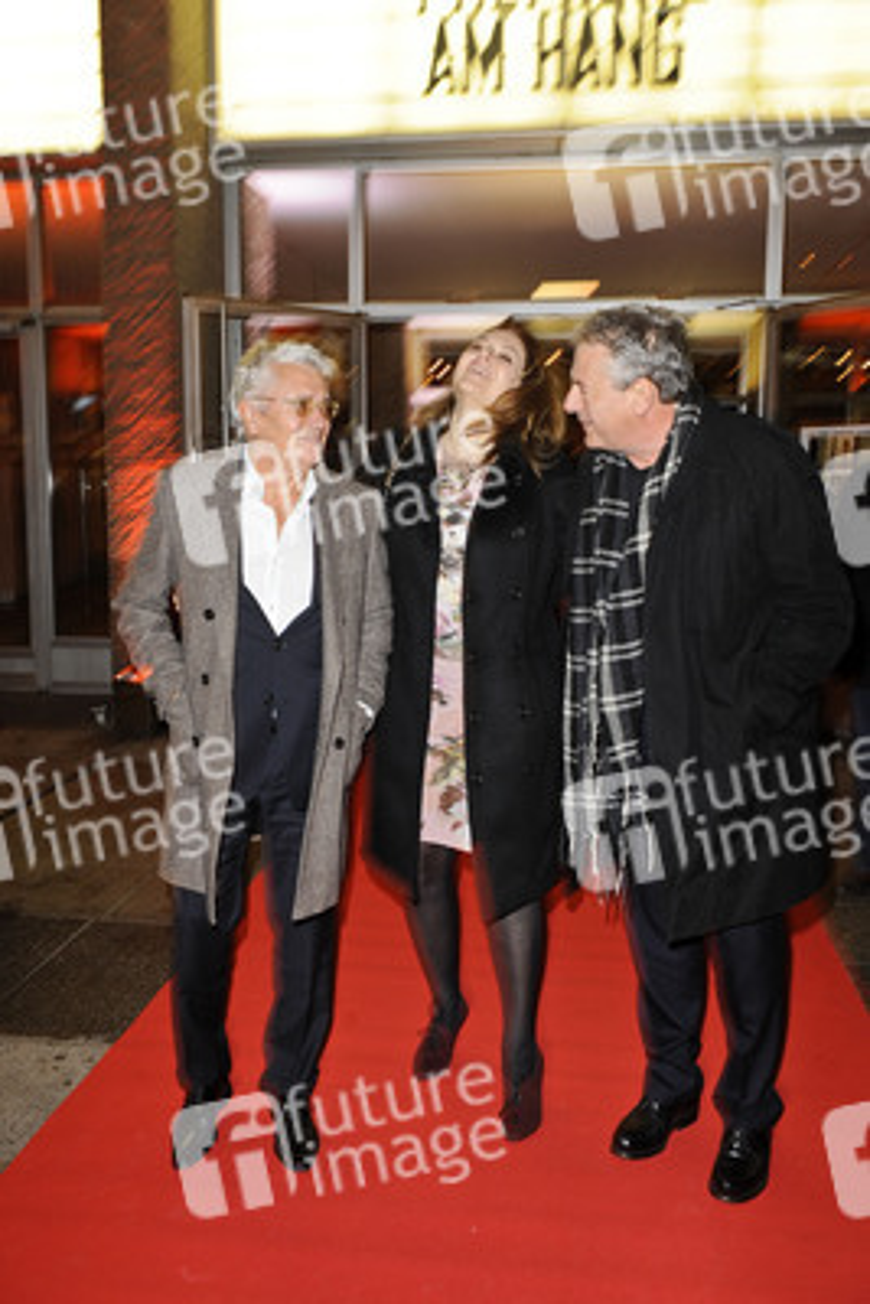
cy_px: 652
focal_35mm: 32
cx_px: 435
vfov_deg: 58.7
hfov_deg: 41.1
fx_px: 1159
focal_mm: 32
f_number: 5.6
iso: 1000
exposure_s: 1/30
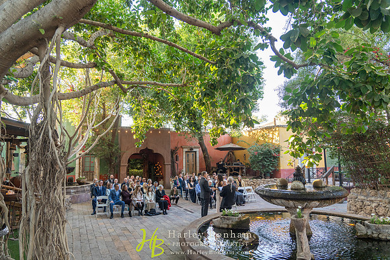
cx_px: 195
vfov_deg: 53.2
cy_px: 130
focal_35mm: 24
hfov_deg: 73.7
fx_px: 260
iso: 500
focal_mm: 24
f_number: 4
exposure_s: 1/100
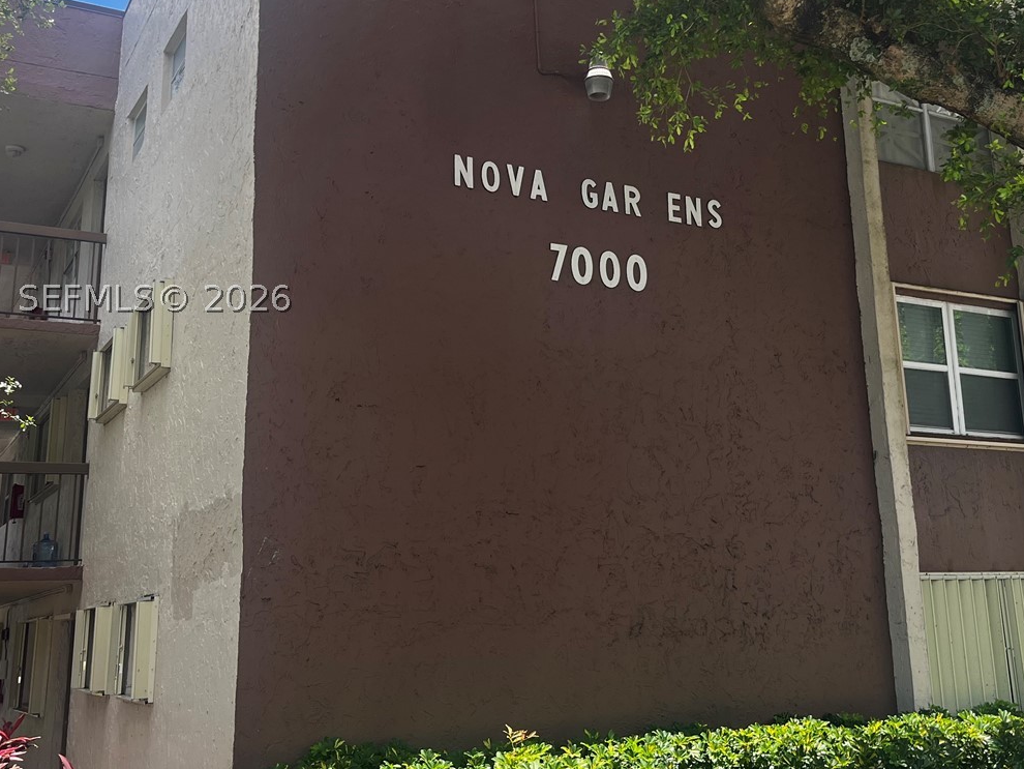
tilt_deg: +14.9
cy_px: 298
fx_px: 1243
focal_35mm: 42
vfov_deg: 34.2
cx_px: 608
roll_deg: +1.3
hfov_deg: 44.6
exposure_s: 1/714
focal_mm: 5.1
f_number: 1.6
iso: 50
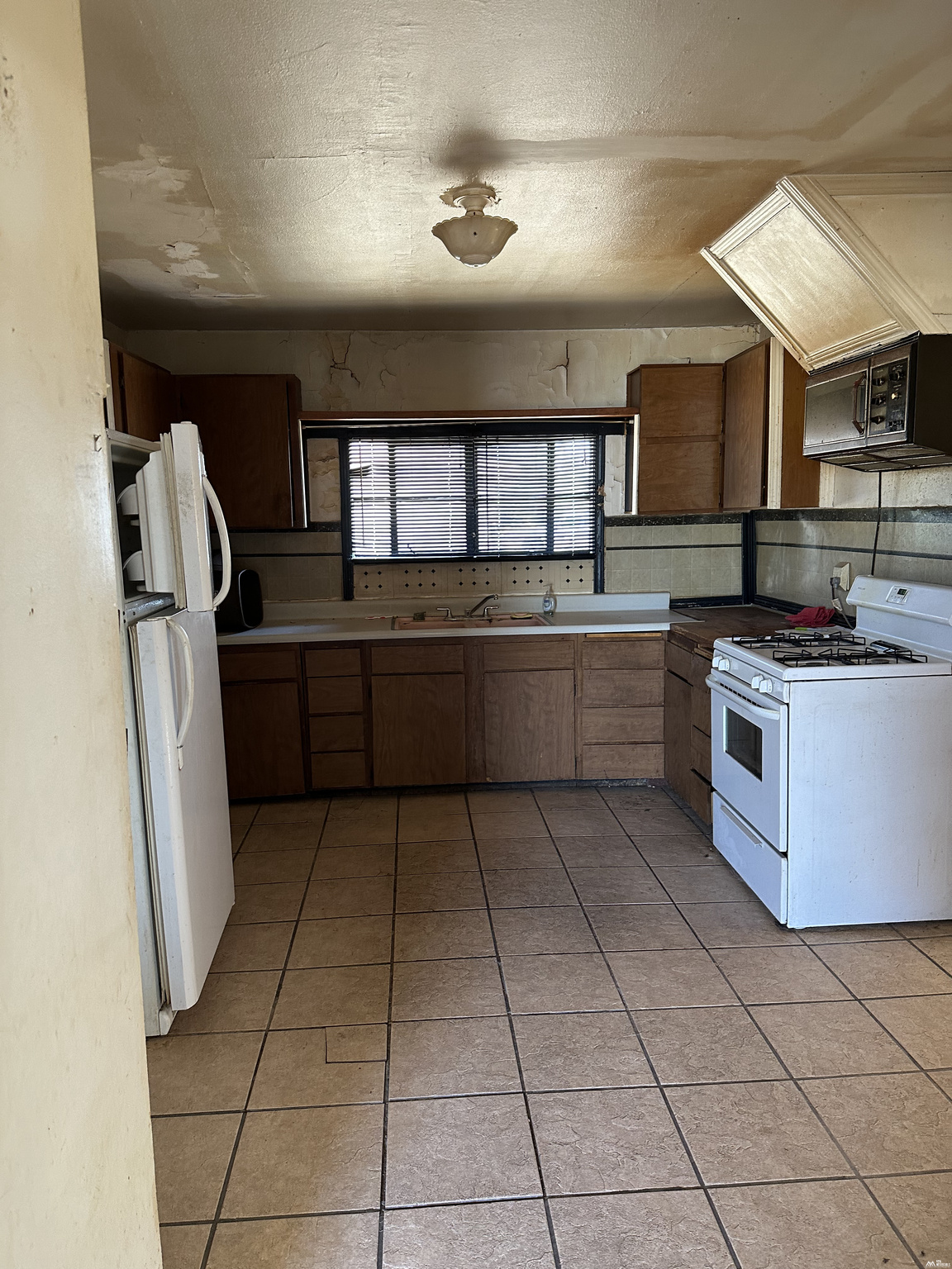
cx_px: 476
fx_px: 880
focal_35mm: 24
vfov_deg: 71.6
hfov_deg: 56.8
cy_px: 634
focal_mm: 6.86
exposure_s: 1/60
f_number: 1.78
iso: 250
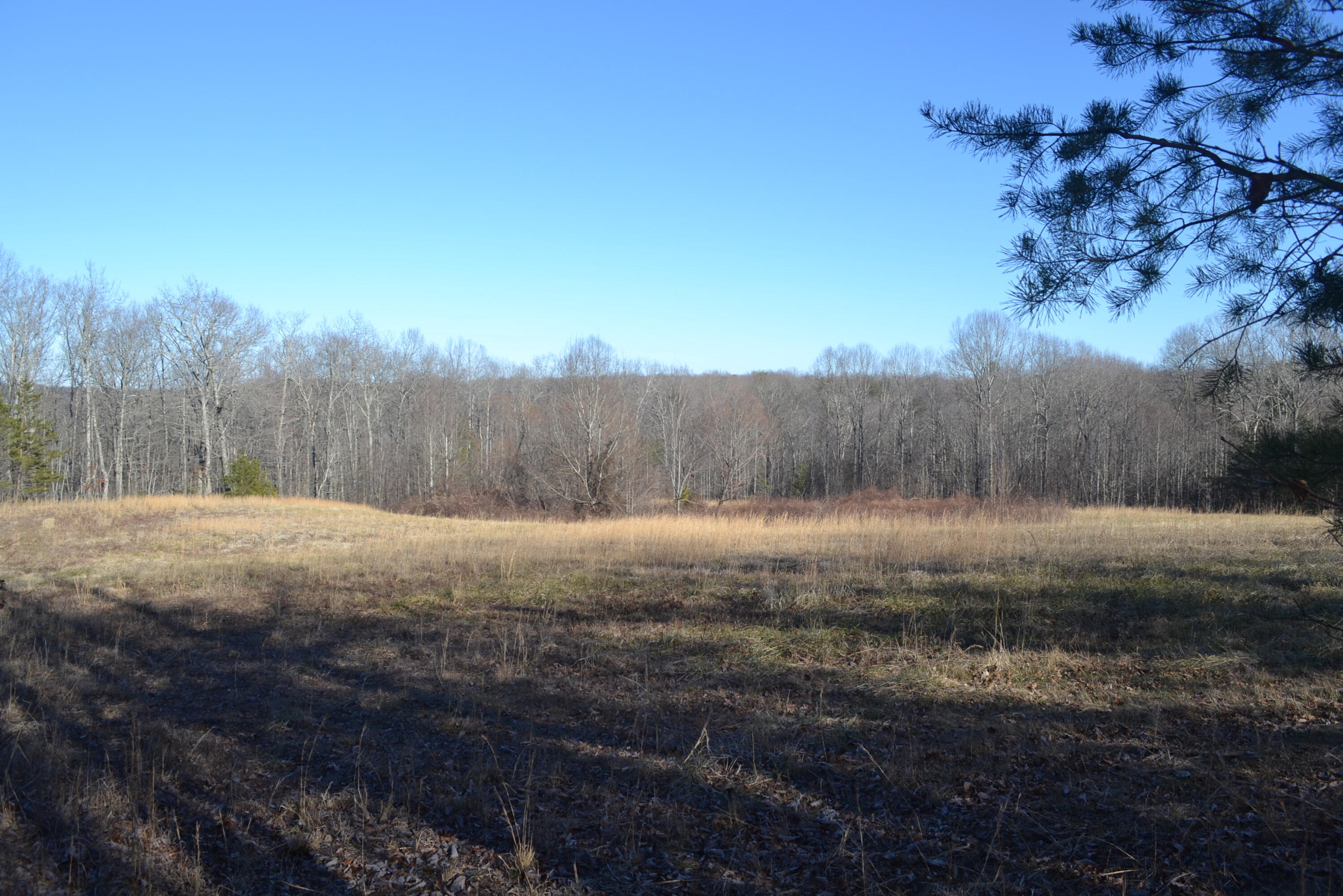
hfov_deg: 67.4
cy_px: 448
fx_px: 1007
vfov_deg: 47.9
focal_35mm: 27
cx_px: 672
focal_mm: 18
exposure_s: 1/200
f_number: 7.1
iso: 100
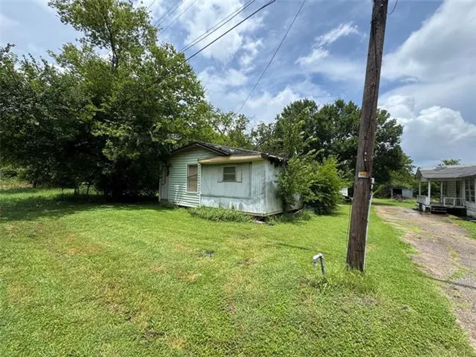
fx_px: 193
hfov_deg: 102.1
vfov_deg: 85.7
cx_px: 238
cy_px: 178
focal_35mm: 14
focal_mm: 2.22
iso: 40
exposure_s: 1/1395
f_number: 2.2
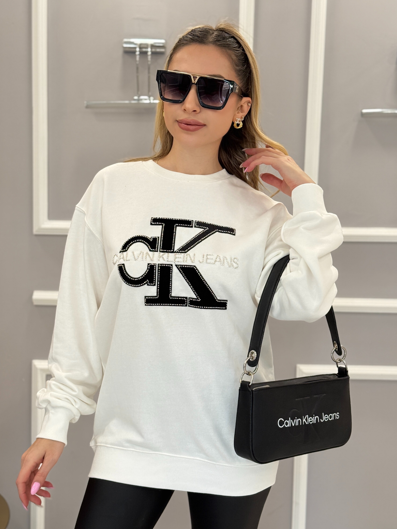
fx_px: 749
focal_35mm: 49
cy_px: 268
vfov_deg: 38.9
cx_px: 196
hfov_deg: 29.7
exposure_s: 1/154
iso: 200
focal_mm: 6.76
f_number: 1.78
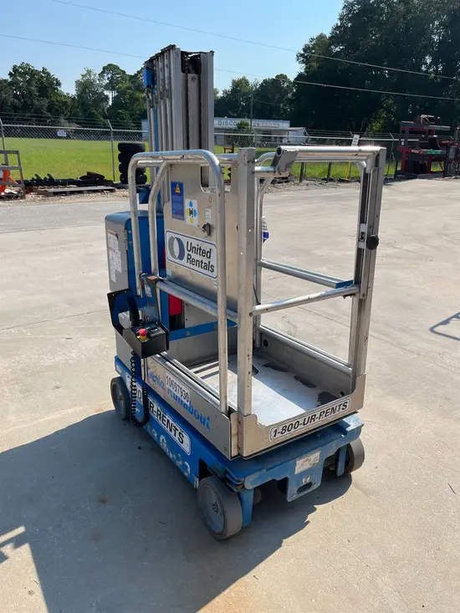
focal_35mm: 26
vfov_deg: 67.3
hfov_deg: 53.1
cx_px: 230
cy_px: 306
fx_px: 461
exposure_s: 1/3135
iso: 50
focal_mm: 5.1
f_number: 1.6
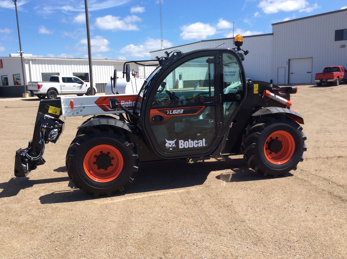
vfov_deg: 44.1
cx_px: 174
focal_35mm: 32
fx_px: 320
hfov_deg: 56.9
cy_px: 130
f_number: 2.4
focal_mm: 3.3
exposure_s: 1/1431
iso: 32
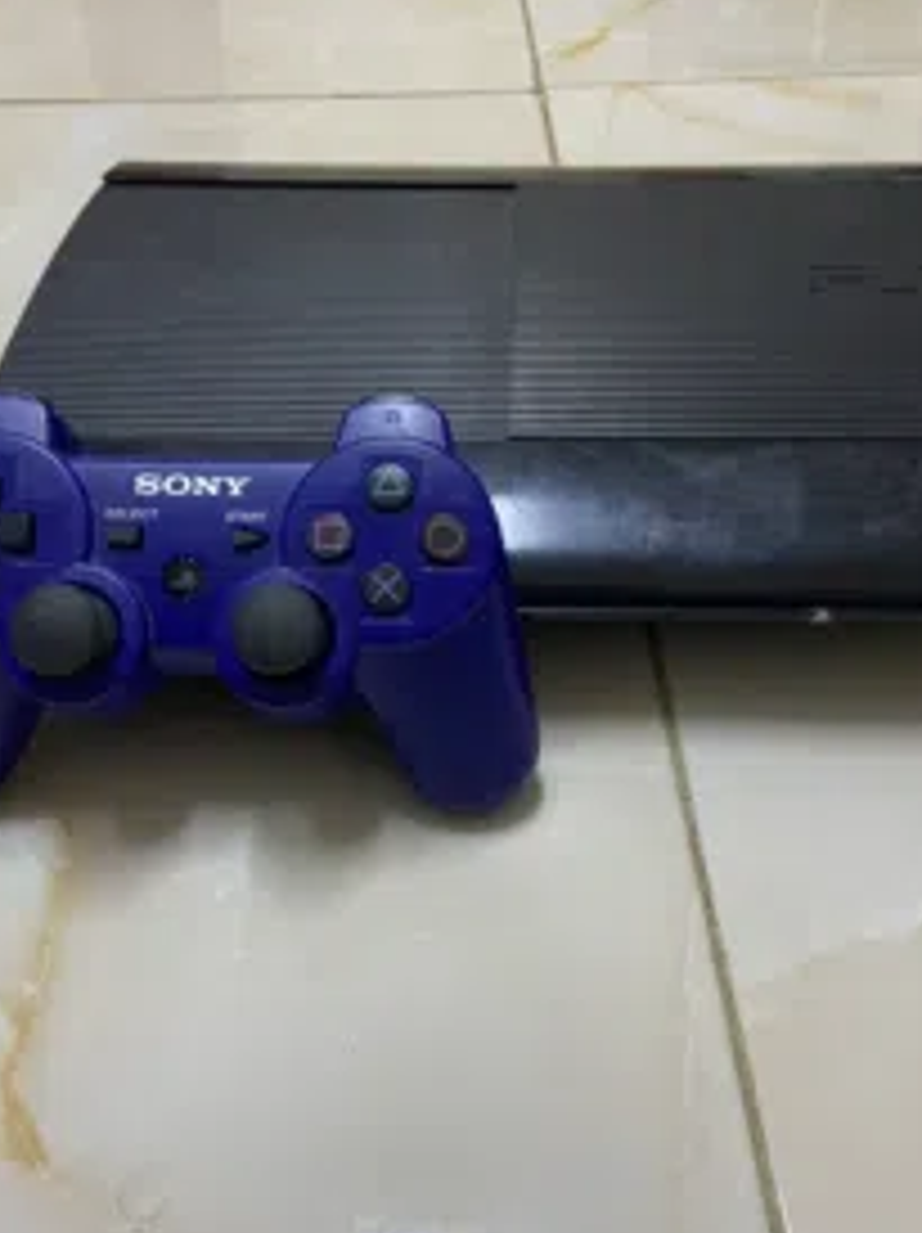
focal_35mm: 38
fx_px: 1352
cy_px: 621
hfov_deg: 37.6
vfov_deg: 49.0
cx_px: 495
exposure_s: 1/50
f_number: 1.8
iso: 400
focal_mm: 4.25
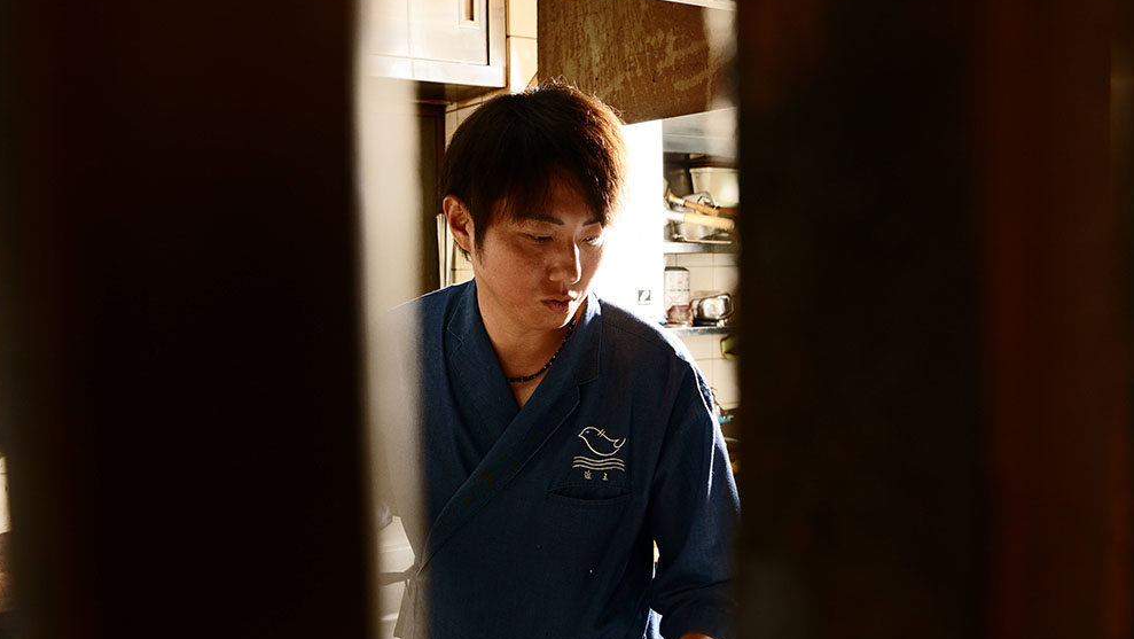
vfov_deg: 32.7
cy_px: 367
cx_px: 566
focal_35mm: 36
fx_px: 1086
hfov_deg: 55.1
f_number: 6.3
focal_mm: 34.1
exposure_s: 1/100
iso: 400
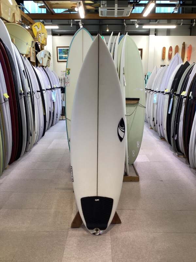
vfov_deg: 58.4
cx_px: 98
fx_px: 234
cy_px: 131
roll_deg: +0.3
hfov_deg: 45.4
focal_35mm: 31
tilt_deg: -12.2
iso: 64
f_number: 2.4
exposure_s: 1/50
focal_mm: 3.3
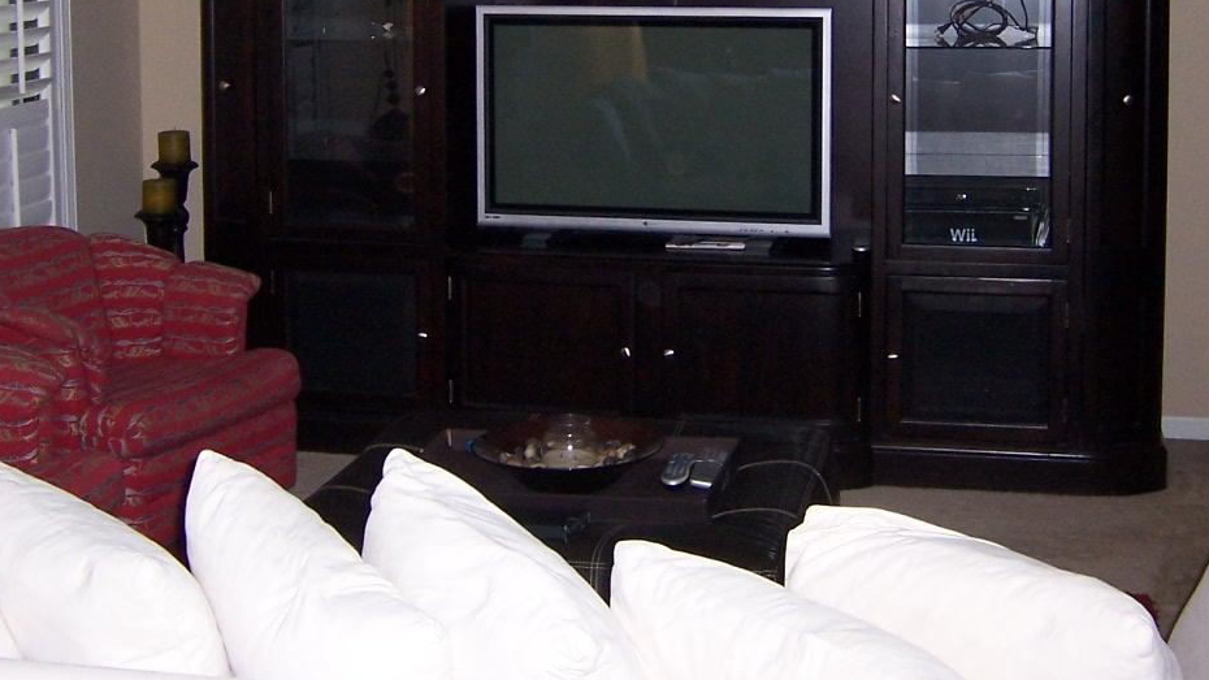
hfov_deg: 34.9
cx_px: 538
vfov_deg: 19.6
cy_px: 34
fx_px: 1923
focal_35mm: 60
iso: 140
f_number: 2.8
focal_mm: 5.5
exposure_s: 1/60
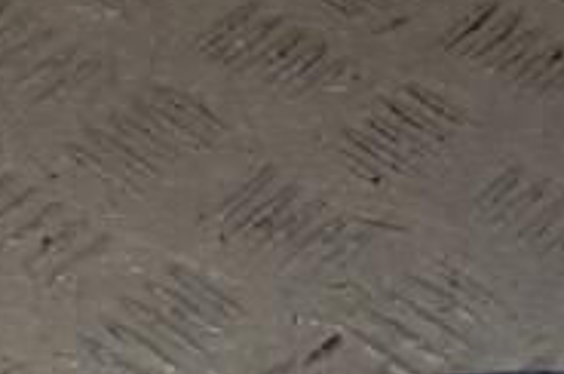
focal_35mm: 196
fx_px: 3065
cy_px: 595
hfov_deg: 10.4
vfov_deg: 6.9
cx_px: 555
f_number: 11
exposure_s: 1/200
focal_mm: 40
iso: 800
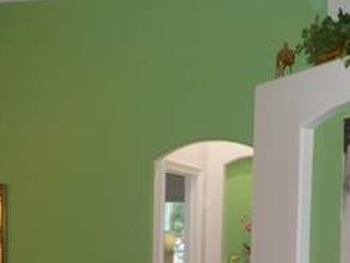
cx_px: 221
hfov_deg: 32.5
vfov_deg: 23.8
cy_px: 257
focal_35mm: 59
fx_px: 597
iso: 200
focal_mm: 4.1
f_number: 3.3
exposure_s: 1/30
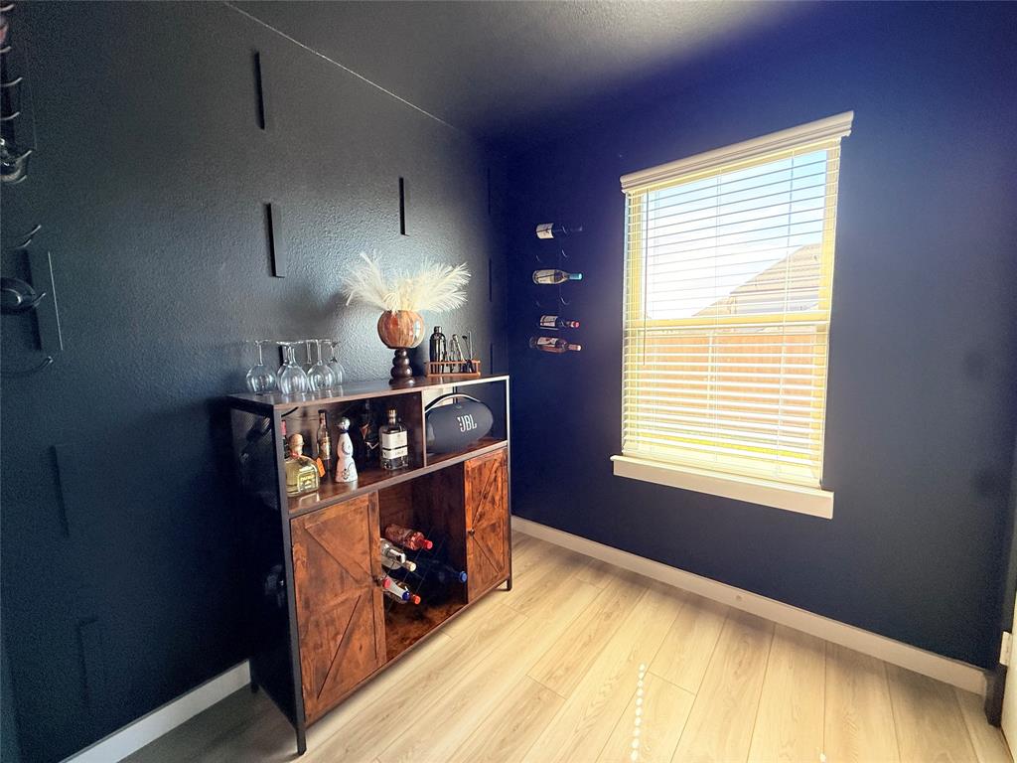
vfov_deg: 85.7
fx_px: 411
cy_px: 382
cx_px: 508
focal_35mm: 14
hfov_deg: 102.1
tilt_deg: -5.9
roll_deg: +0.8
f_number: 2.2
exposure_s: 1/120
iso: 200
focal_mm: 2.22
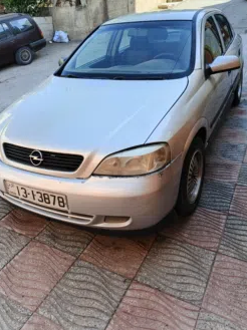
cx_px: 124
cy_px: 135
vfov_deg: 63.0
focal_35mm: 28
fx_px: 267
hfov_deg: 49.7
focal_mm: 5.25
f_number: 1.7
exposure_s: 1/35.8
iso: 50
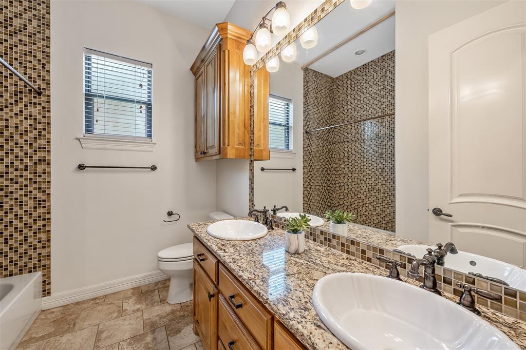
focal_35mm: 14
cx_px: 263
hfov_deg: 104.3
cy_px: 175
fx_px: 204
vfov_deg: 81.2
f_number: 8
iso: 800
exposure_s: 1/20
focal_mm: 14
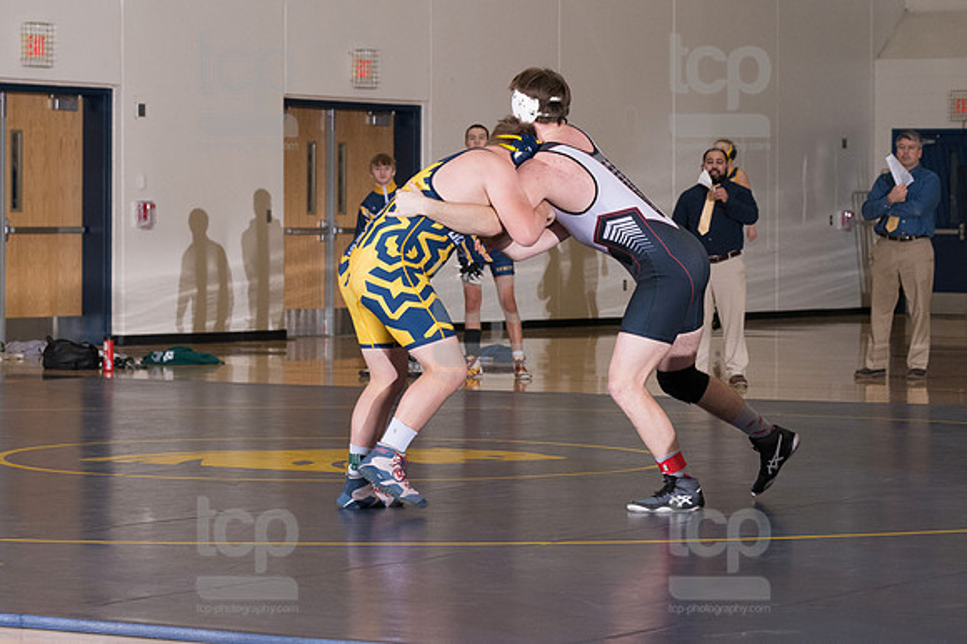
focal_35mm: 135
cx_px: 484
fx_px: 3624
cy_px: 322
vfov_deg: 10.1
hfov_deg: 15.2
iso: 2000
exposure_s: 1/250
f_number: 5.6
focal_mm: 90
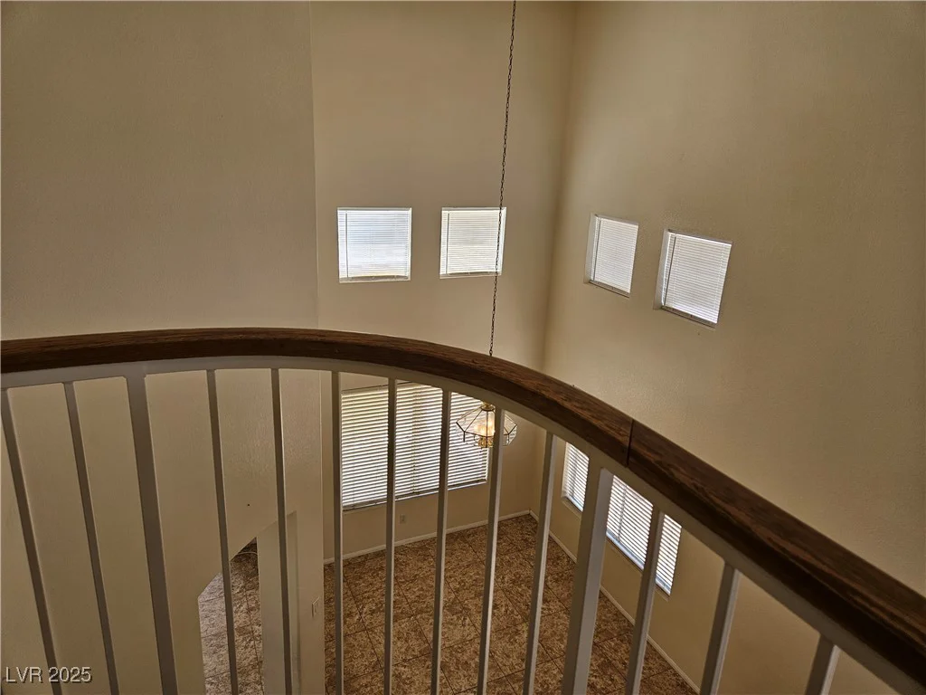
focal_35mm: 23
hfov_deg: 73.9
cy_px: 348
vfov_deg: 58.9
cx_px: 463
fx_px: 615
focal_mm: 5.4
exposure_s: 1/120
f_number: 1.8
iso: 32
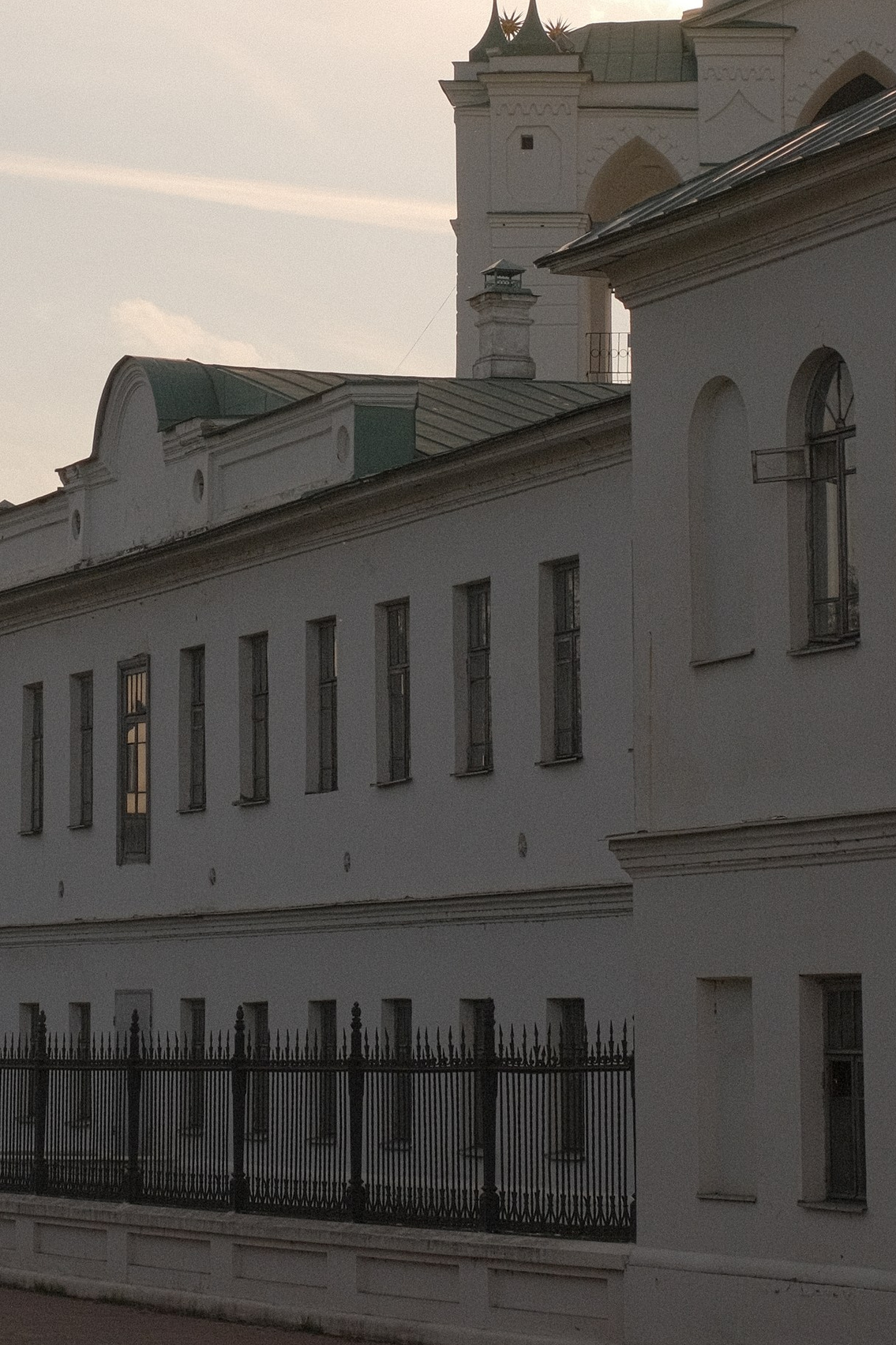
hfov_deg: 11.9
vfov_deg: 17.7
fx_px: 4294
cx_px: 335
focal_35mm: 115
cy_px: 403
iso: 640
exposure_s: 1/8000
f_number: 4
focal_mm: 34
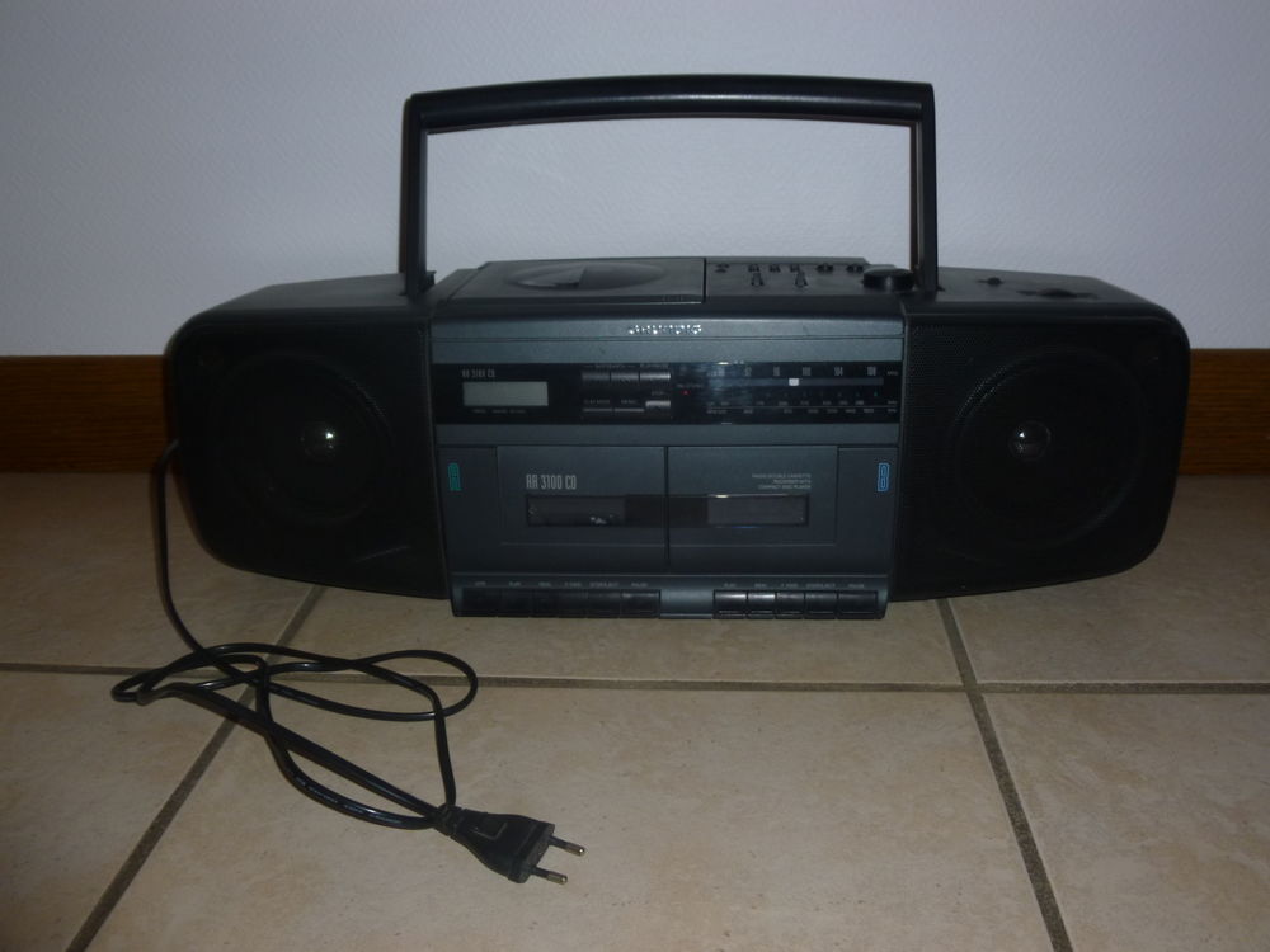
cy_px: 476
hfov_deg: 58.4
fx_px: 1137
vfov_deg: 45.4
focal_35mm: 31
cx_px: 635
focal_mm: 5.6
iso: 100
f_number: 3.4
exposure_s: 1/60
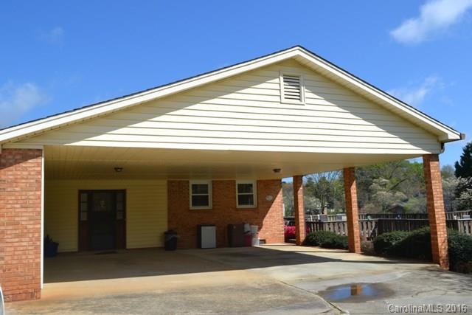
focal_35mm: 33
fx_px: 433
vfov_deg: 40.0
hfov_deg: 57.2
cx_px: 236
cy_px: 158
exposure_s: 1/250
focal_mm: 22
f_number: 8
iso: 100
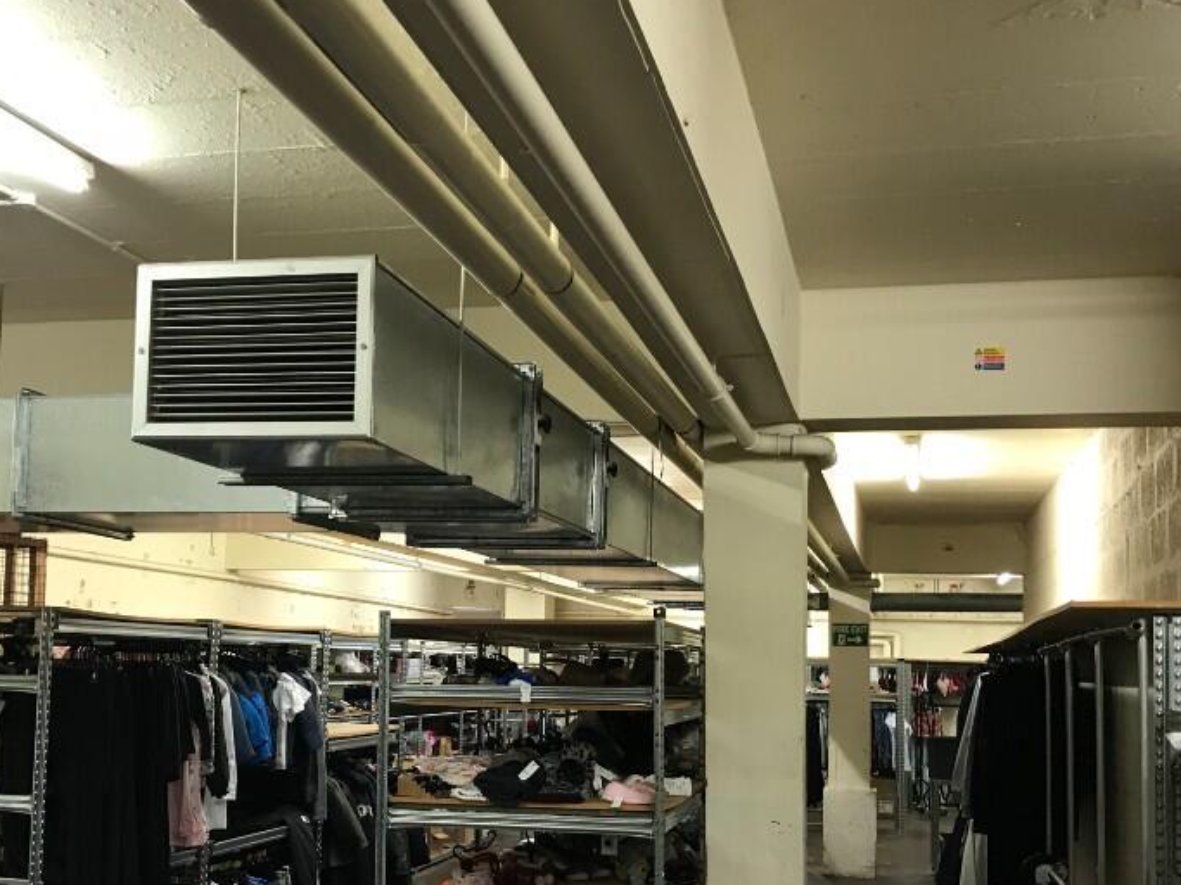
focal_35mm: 42
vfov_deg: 34.1
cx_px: 517
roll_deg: -1.9
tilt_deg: +4.9
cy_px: 572
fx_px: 1433
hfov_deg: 44.7
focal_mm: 3.99
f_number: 1.8
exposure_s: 1/17
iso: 40
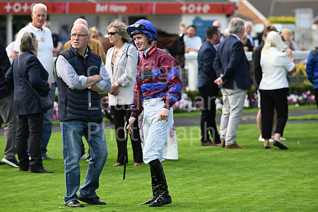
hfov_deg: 10.3
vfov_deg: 6.9
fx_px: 1767
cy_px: 106
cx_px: 159
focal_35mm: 200
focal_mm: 200
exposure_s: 1/2500
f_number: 4.5
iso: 800
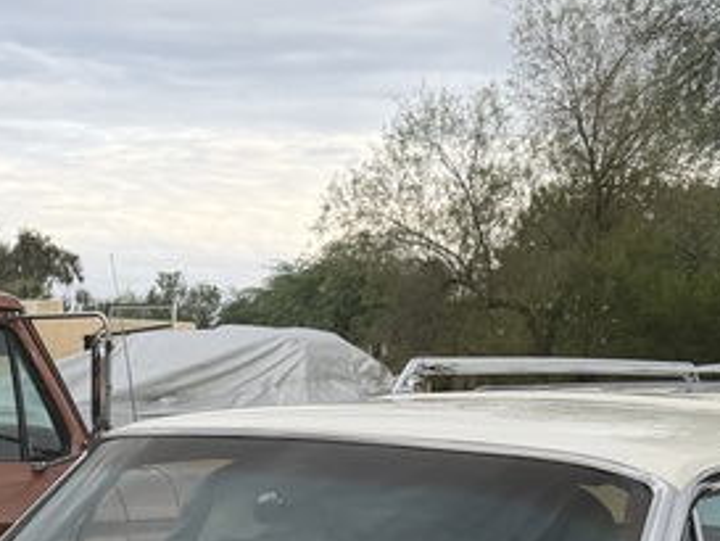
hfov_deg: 22.0
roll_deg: -1.5
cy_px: 779
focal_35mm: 88
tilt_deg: -11.4
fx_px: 1831
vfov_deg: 15.6
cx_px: 158
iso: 80
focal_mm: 6.76
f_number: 1.78
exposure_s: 1/521
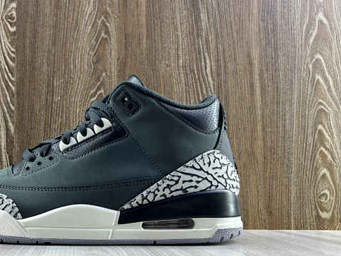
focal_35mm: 43
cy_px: 160
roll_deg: -0.4
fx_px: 424
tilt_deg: +2.7
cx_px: 85
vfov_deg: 33.4
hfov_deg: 42.5
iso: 32
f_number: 1.5
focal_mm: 5.7
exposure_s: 1/112
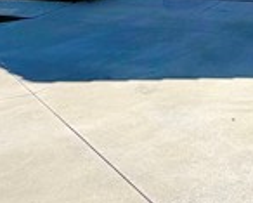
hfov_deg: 30.3
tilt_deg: +0.7
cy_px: -92
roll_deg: +1.1
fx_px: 450
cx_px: 218
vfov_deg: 21.7
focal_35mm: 60
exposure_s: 1/1368
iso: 20
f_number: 2.2
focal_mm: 2.22
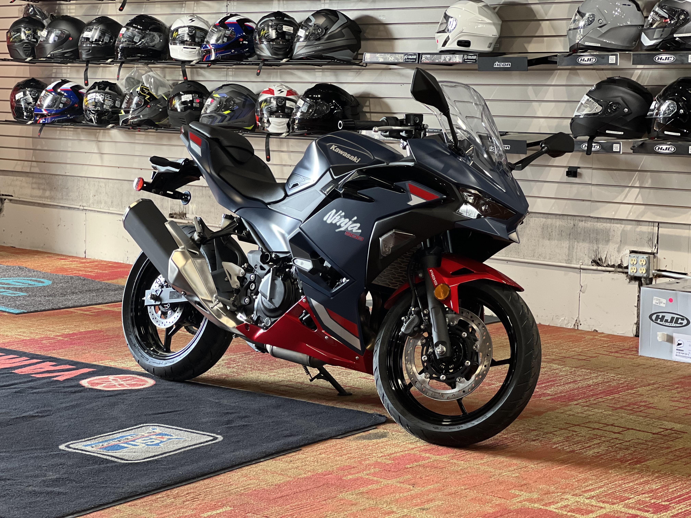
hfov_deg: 25.3
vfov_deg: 19.1
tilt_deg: -7.0
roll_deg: -1.4
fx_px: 1537
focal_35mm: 77
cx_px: 346
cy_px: 259
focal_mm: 9
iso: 250
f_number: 2.8
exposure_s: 1/40
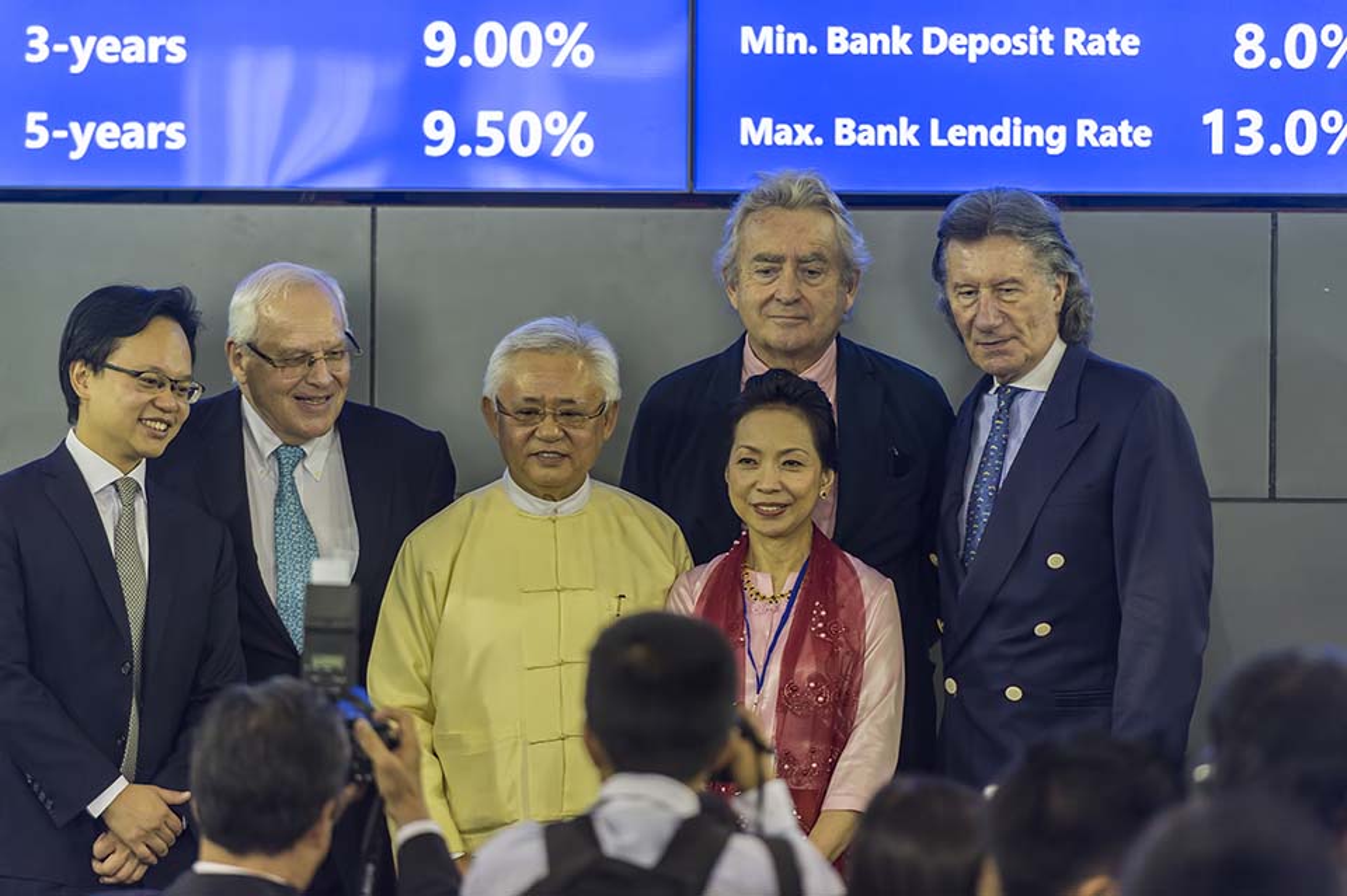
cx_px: 674
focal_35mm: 200
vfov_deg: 6.9
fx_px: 7479
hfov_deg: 10.3
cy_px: 448
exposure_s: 1/200
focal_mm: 200
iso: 2000
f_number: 2.8
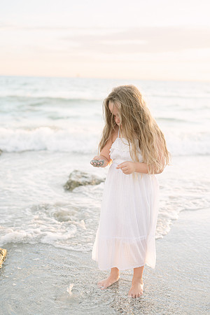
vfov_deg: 39.6
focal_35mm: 50
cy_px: 158
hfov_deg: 27.0
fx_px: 437
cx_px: 105
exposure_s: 1/500
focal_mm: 50
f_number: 2.5
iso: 320
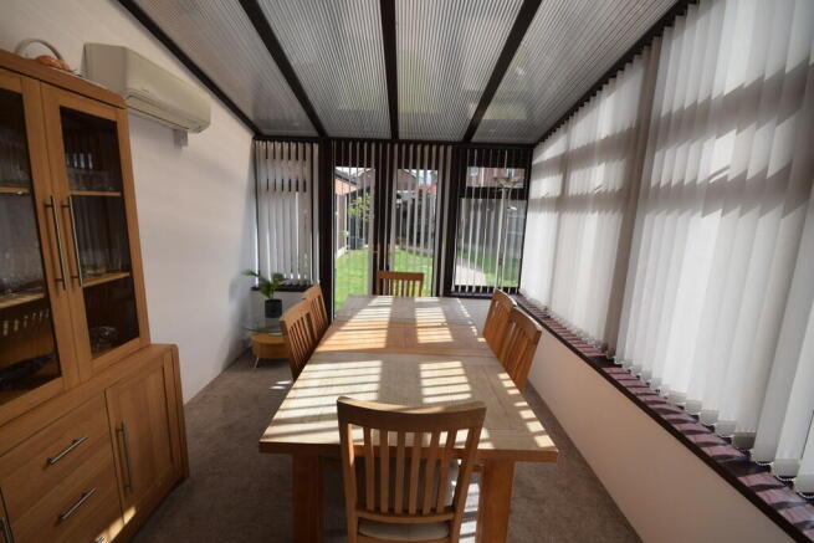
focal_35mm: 15
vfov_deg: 77.4
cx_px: 407
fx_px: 339
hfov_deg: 100.4
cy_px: 272
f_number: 8
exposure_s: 1/250
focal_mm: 10
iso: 280
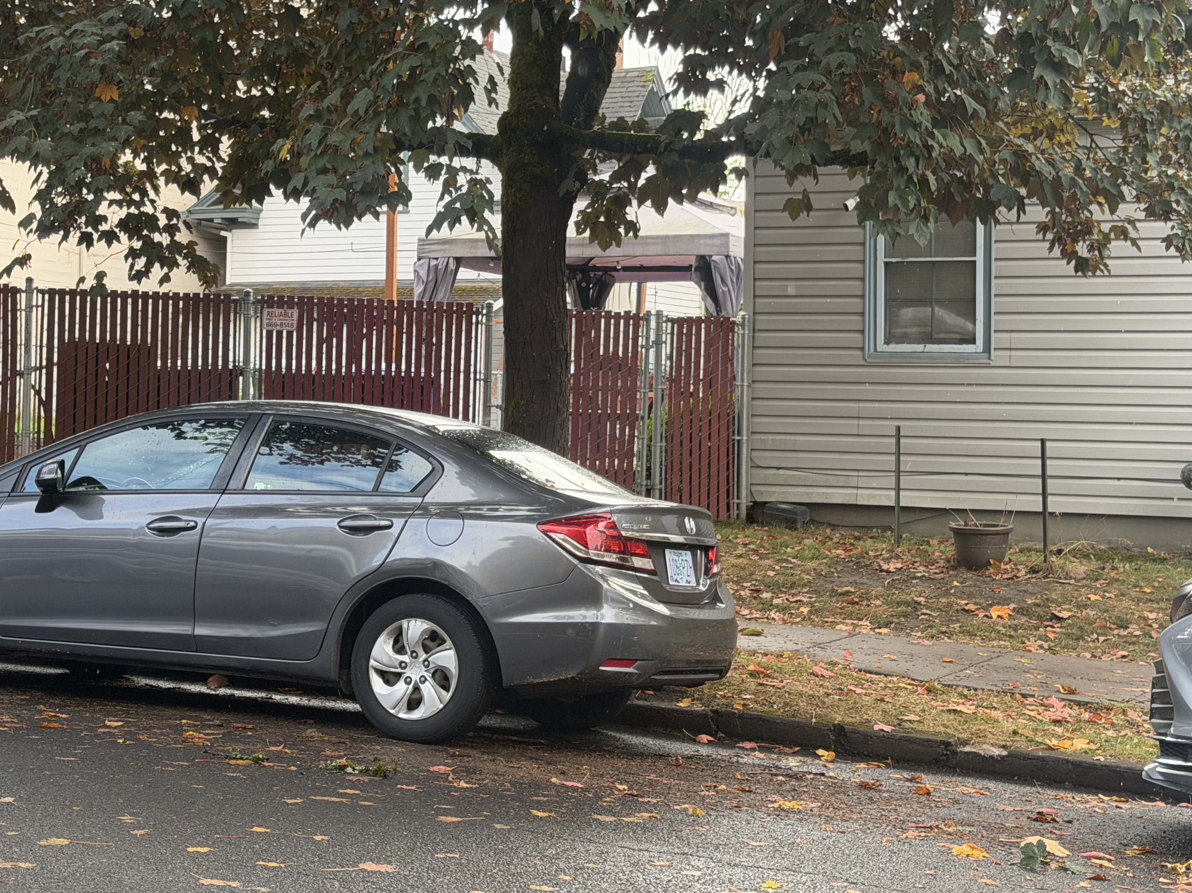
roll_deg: -1.0
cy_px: 329
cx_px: 420
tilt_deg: +0.6
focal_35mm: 71
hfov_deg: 27.3
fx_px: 2445
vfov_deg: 20.7
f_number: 1.78
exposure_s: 1/400
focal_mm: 6.76
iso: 80
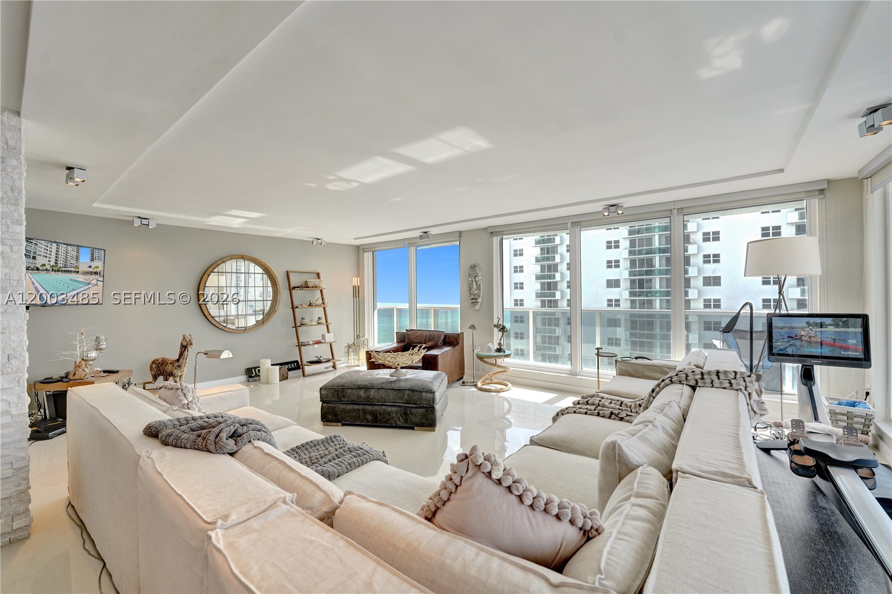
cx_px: 446
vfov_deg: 81.2
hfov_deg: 104.3
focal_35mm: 14
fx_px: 347
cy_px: 297
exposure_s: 1/500
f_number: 5.6
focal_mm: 14
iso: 1250
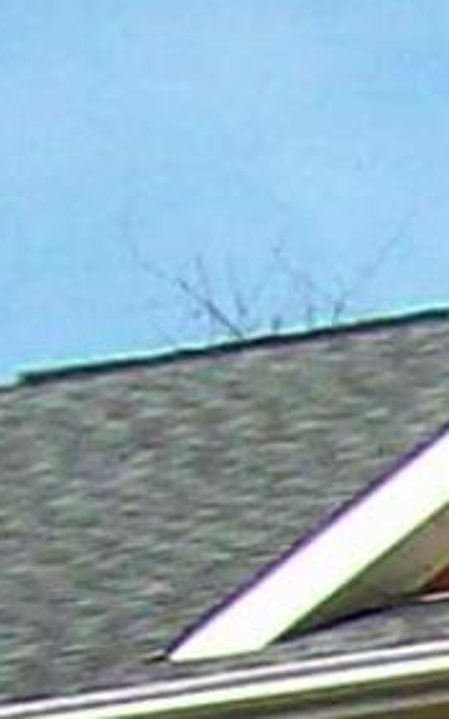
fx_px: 7957
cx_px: 2546
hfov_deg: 3.0
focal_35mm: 406
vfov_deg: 4.8
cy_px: 2650
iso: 80
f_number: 4.8
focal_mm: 6
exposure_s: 1/410
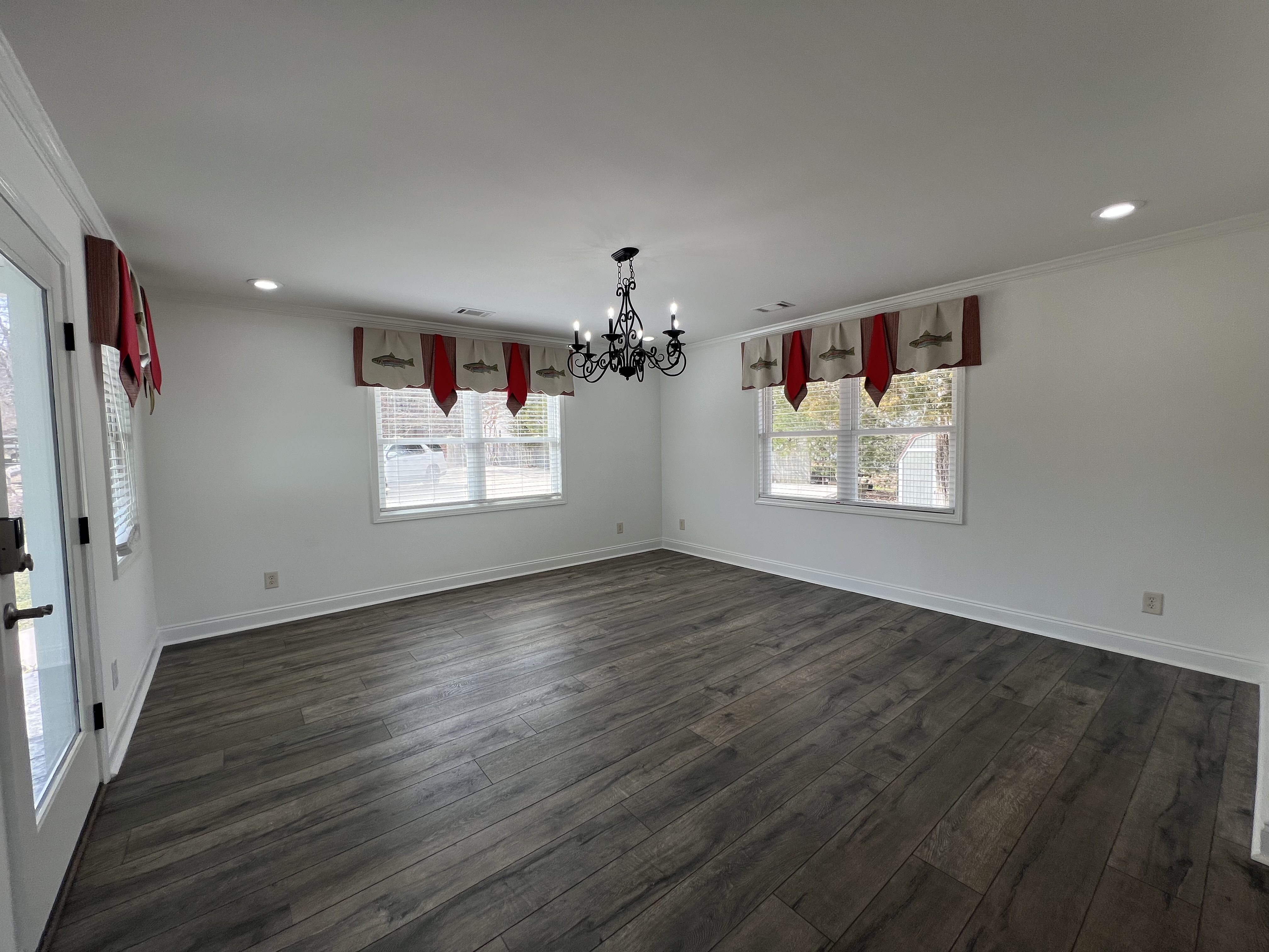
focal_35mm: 13
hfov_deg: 106.2
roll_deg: +0.9
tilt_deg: -3.8
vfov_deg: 89.9
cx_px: 634
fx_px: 477
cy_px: 476
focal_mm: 1.57
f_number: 1.8
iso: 32
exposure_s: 1/202
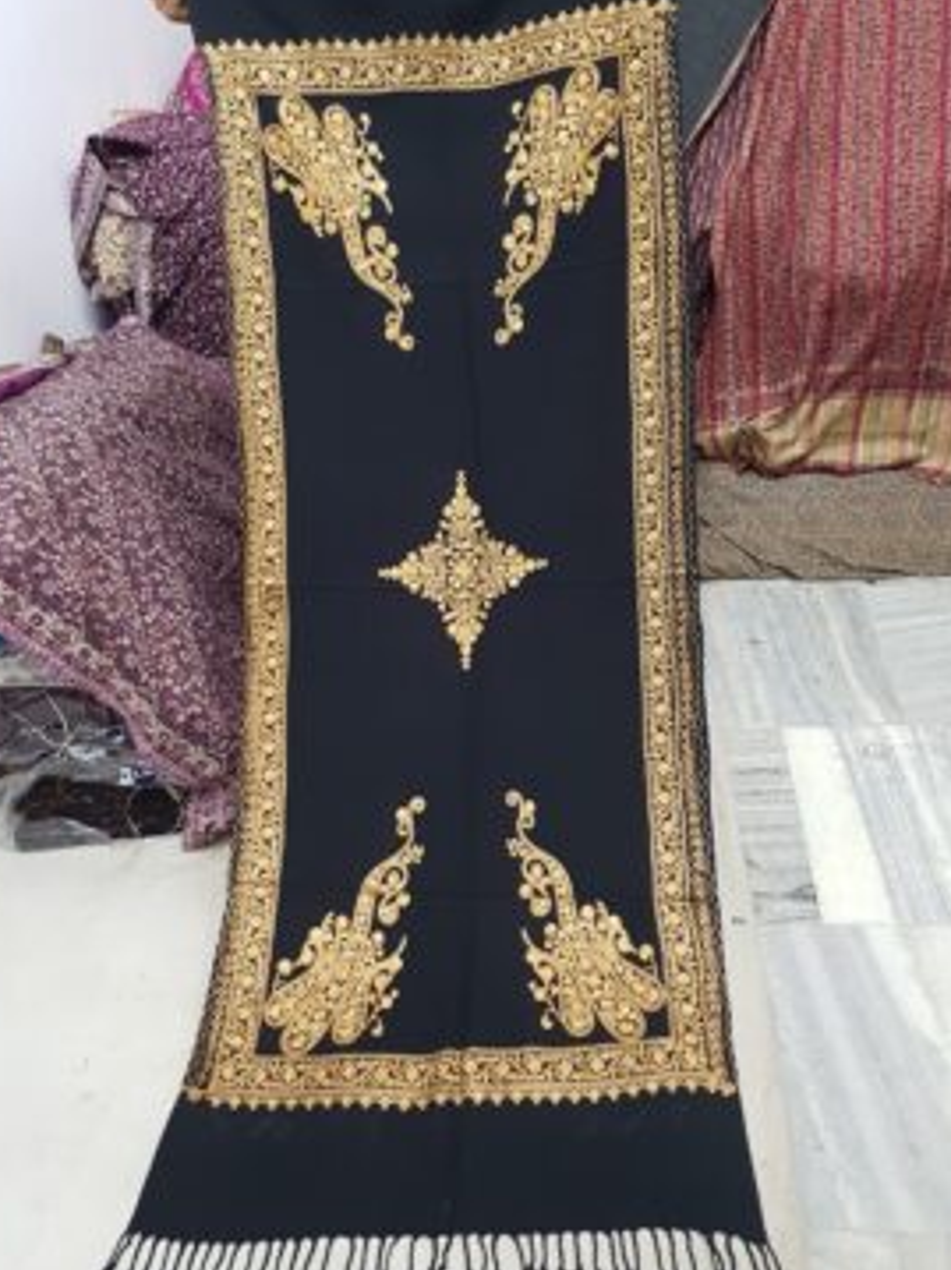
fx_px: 1063
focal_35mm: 29
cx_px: 477
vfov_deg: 61.6
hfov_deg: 48.2
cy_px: 605
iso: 250
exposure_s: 1/20
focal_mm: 4.2
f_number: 1.7
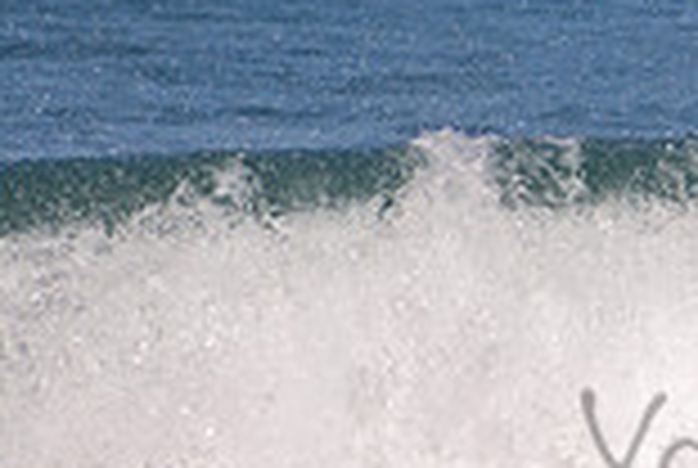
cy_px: 421
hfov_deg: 0.9
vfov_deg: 0.6
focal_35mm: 2243
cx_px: 1045
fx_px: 43572
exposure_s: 1/1250
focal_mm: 400
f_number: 5.6
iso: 160
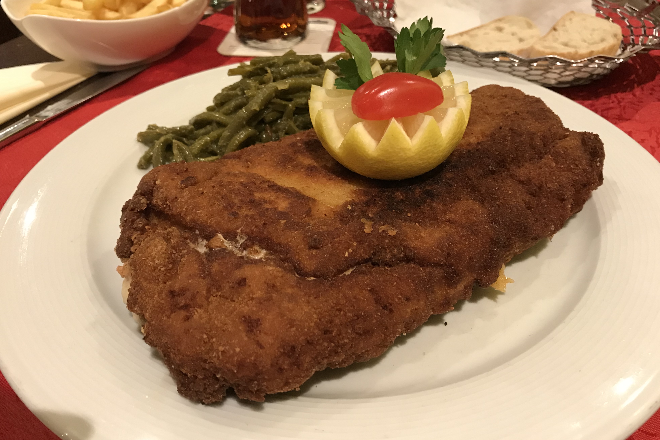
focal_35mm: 30
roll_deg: +0.4
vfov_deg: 43.5
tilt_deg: -35.5
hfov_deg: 61.9
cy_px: 192
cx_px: 337
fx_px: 550
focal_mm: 3.99
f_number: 1.8
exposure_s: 1/17
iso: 100
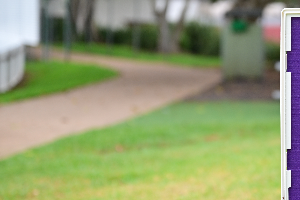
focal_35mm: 139
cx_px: 290
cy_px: 108
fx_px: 1158
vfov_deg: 9.9
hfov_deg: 14.6
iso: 160
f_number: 3.2
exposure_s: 1/125
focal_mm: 70
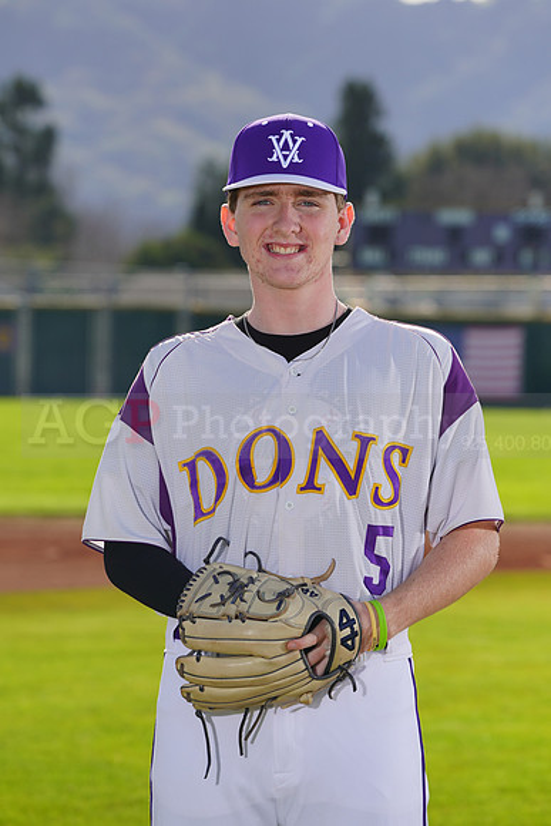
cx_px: 276
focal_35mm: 226
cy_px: 413
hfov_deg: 6.1
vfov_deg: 9.1
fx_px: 5185
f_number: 9
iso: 100
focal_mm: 226
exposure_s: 1/250
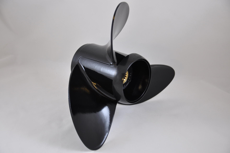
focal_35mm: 78
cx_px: 115
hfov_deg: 26.0
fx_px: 498
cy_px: 76
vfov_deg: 17.4
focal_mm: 52
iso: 400
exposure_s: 1/30
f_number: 5.6
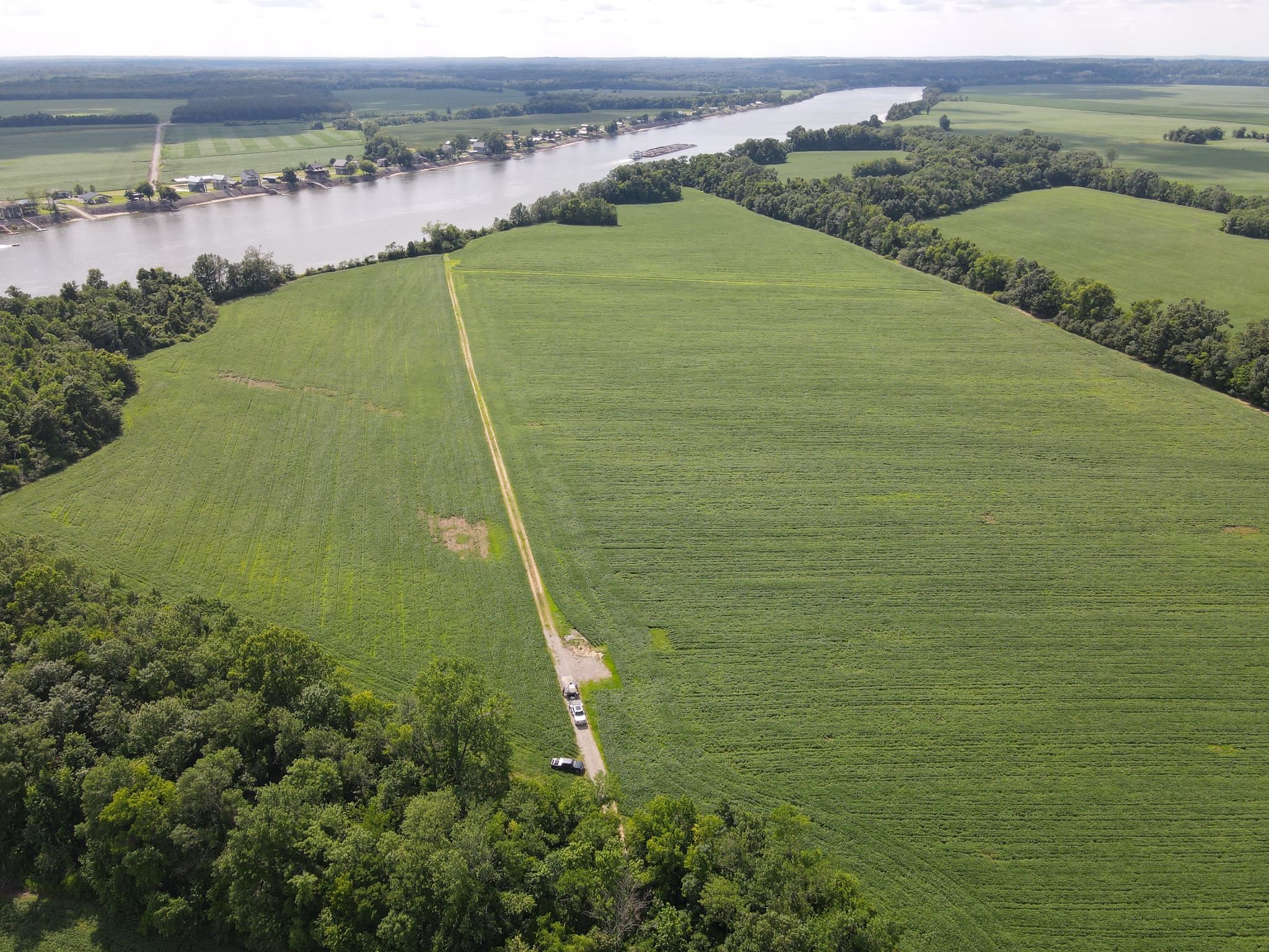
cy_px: 476
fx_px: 880
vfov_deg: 56.8
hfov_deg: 71.6
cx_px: 634
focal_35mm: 24
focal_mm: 4.5
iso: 100
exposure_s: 1/30
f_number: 2.8
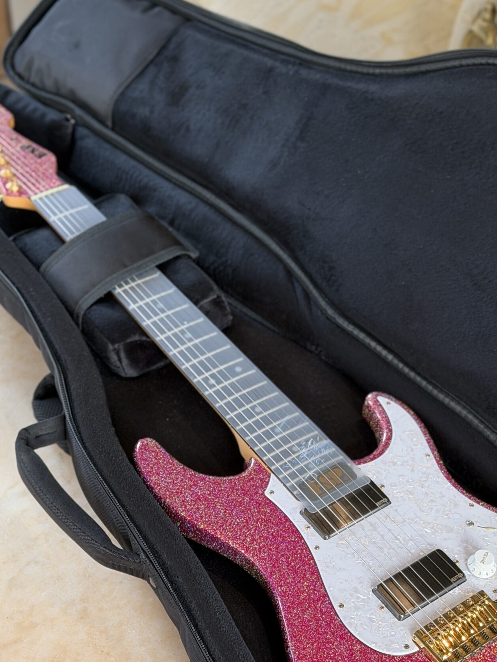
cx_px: 294
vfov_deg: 26.6
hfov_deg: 20.1
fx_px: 1398
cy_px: 388
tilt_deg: -45.2
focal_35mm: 73
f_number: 1.78
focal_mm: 6.76
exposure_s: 1/60
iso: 125
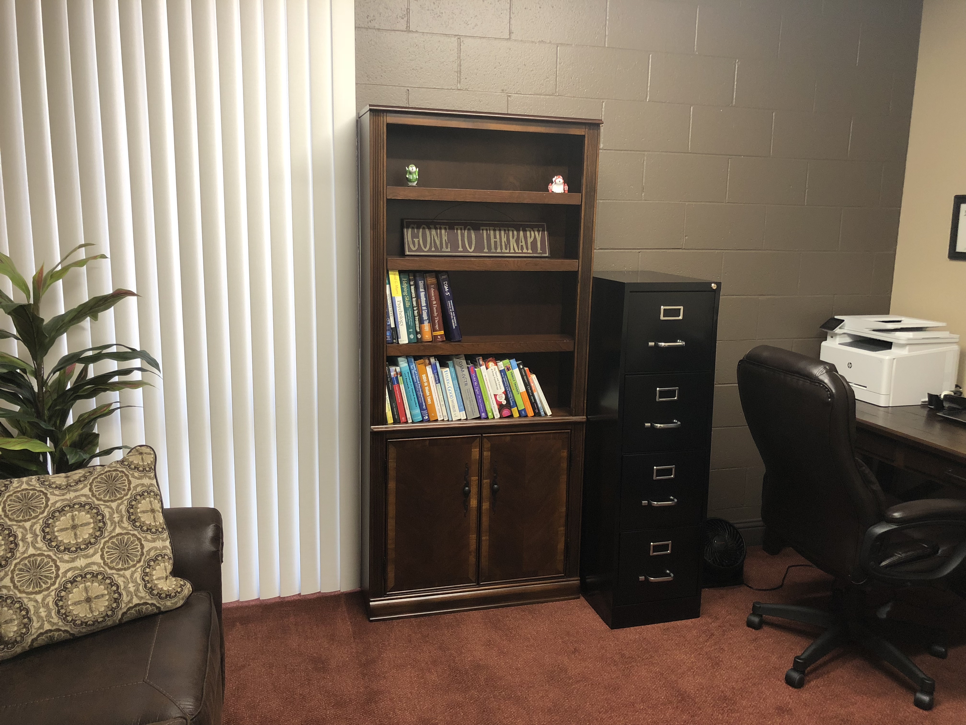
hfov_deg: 63.4
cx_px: 483
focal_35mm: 28
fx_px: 781
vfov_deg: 49.7
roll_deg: -1.3
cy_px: 362
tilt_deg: -9.4
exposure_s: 1/20
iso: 40
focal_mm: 4
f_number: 1.8
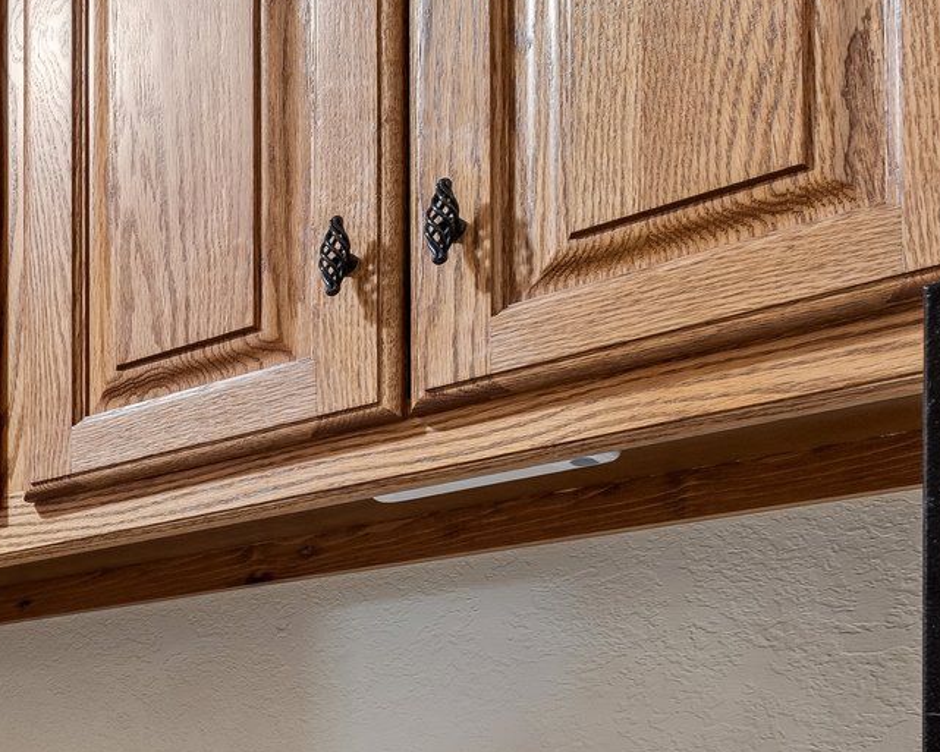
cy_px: 842
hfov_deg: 27.2
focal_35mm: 48
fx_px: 1336
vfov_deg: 28.4
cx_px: -469
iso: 200
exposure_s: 1/2
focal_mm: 16
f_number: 8
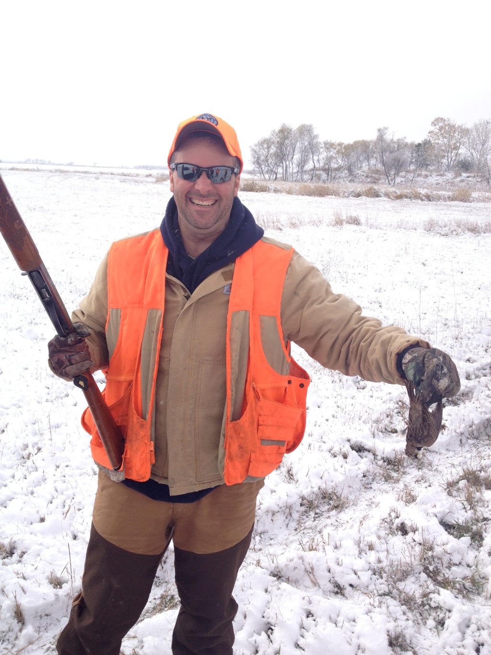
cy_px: 328
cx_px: 246
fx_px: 662
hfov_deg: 40.7
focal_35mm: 35
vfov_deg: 52.6
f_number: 2.4
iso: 50
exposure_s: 1/1346
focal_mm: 4.28
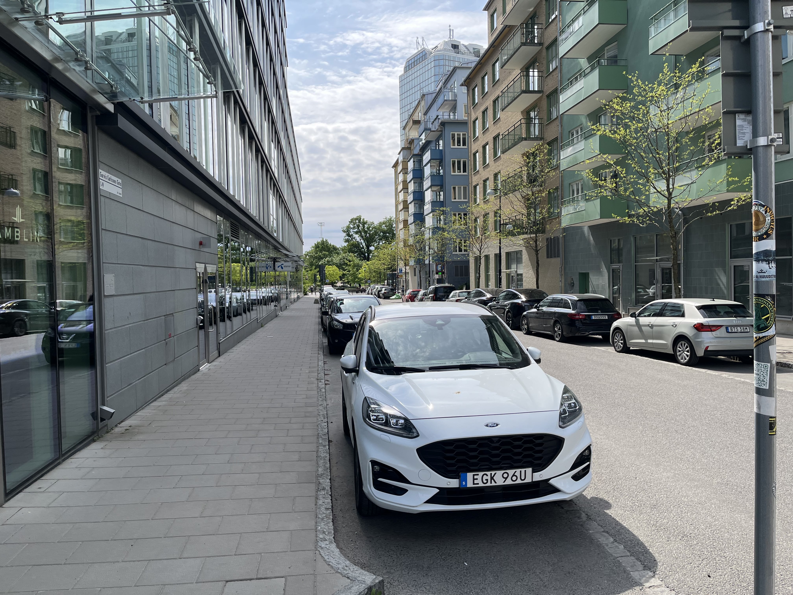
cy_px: 298
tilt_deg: -0.8
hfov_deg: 67.3
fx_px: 596
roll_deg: +1.6
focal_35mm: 26
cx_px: 396
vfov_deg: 53.1
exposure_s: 1/2463
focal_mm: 5.1
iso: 50
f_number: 1.6
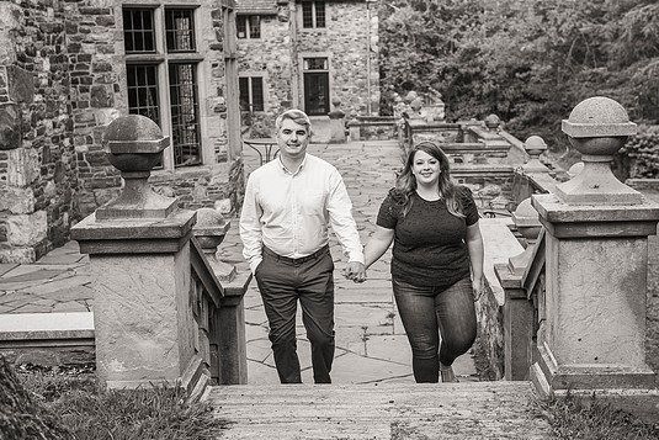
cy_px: 217
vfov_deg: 23.0
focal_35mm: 59
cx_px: 340
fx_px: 1080
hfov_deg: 33.9
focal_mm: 52
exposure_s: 1/200
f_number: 4
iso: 1600
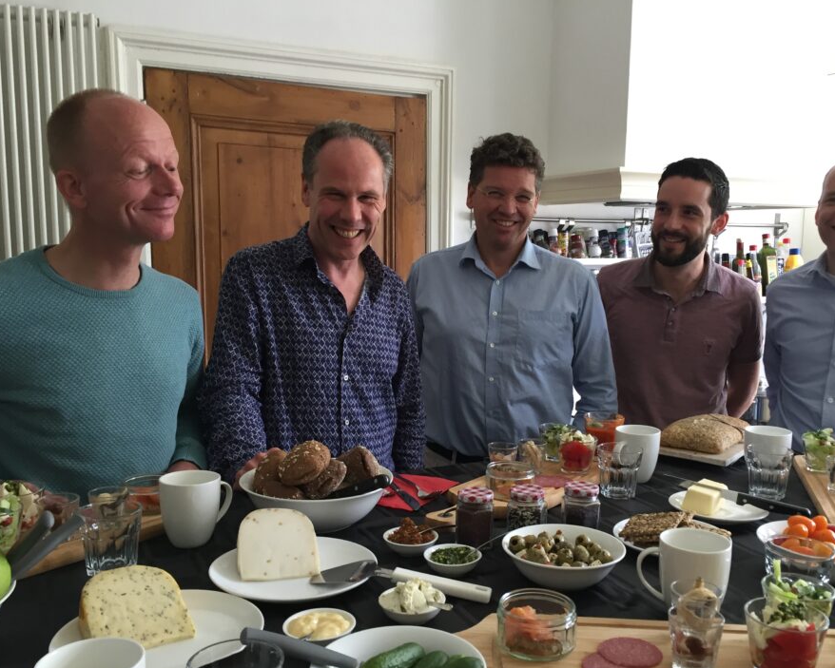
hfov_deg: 54.1
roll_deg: +0.4
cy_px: 357
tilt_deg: -8.3
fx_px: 816
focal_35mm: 33
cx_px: 465
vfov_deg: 44.5
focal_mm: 4.15
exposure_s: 1/33
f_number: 2.2
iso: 80
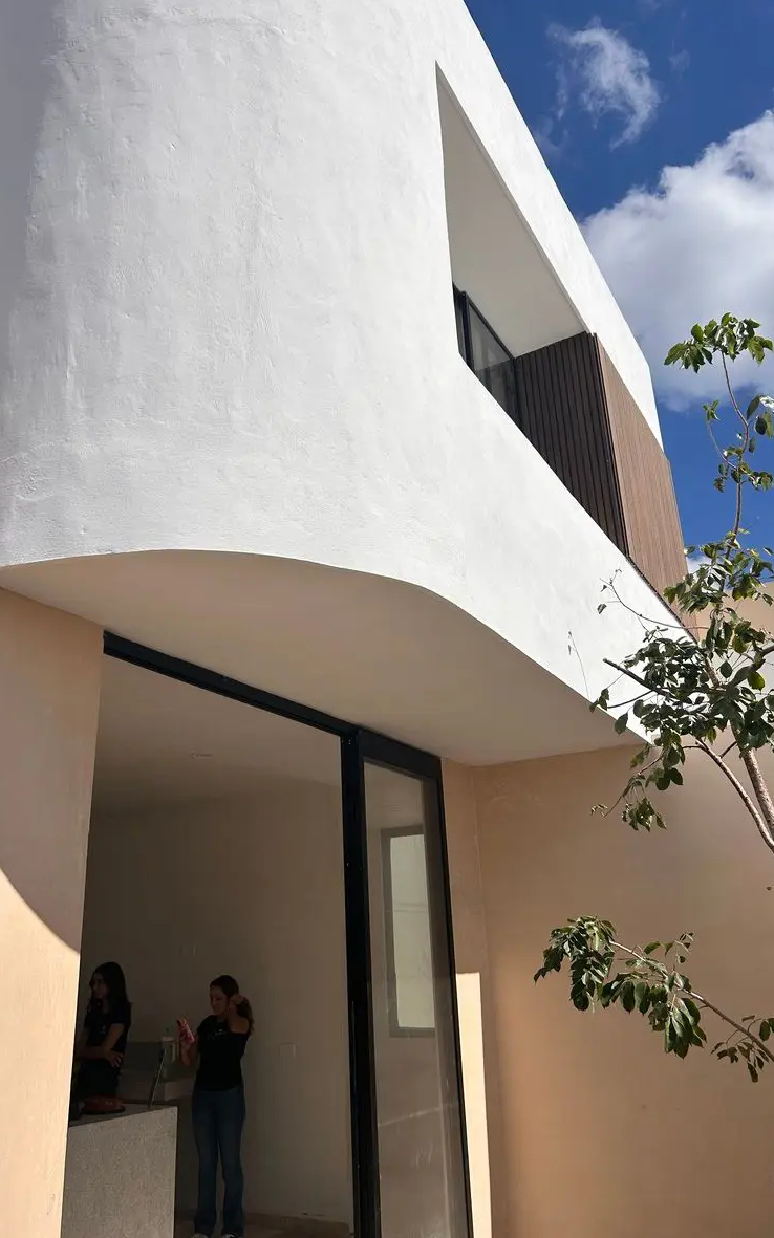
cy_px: 611
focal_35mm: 28
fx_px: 945
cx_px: 342
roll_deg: +1.5
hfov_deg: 44.5
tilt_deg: +21.0
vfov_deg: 66.5
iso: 50
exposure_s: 1/11364
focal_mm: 5.7
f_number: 1.5
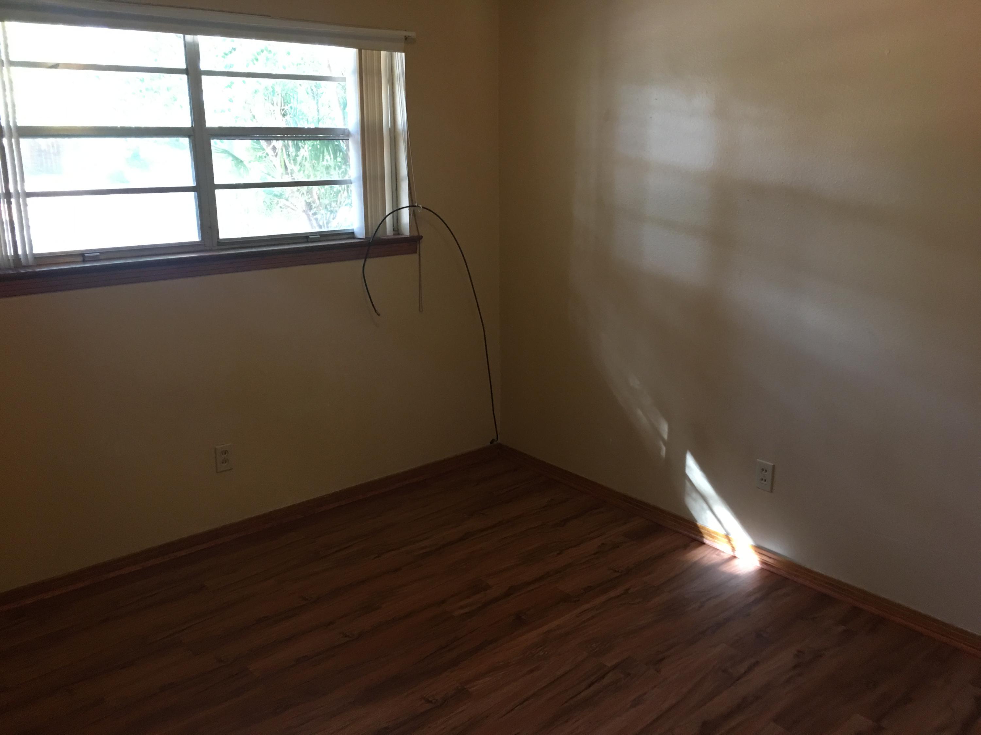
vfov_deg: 48.2
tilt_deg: -12.5
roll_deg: +0.1
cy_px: 368
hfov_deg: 61.7
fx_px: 822
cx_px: 490
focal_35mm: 29
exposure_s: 1/15
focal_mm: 4.15
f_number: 2.2
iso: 80
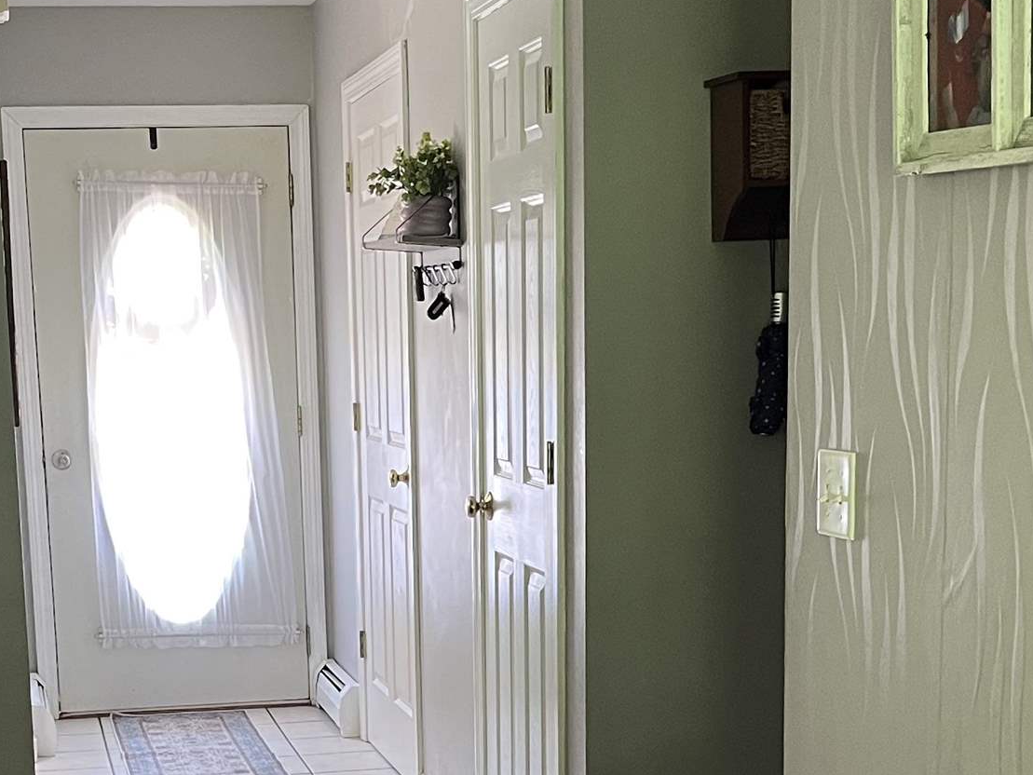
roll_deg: +1.8
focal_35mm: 72
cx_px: 367
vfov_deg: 19.9
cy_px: 746
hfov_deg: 26.9
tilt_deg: -11.2
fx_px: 2149
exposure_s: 1/60
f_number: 1.6
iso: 250
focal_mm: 5.1
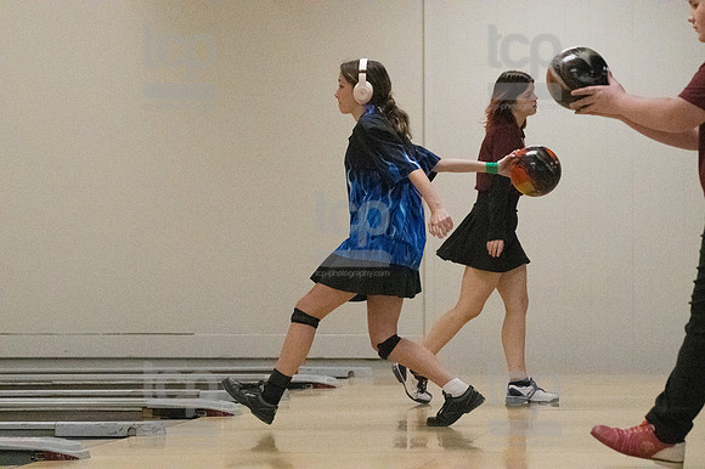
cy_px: 234
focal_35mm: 183
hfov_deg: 11.2
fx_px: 3582
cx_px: 352
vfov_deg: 7.5
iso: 10000
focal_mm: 122
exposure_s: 1/1250
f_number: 4
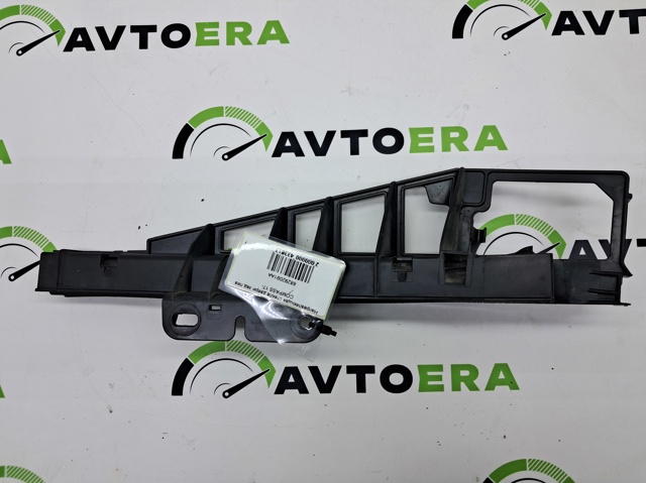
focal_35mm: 27
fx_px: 503
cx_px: 323
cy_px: 242
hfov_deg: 65.4
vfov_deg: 51.3
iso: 50
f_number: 1.8
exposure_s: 1/120
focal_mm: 4
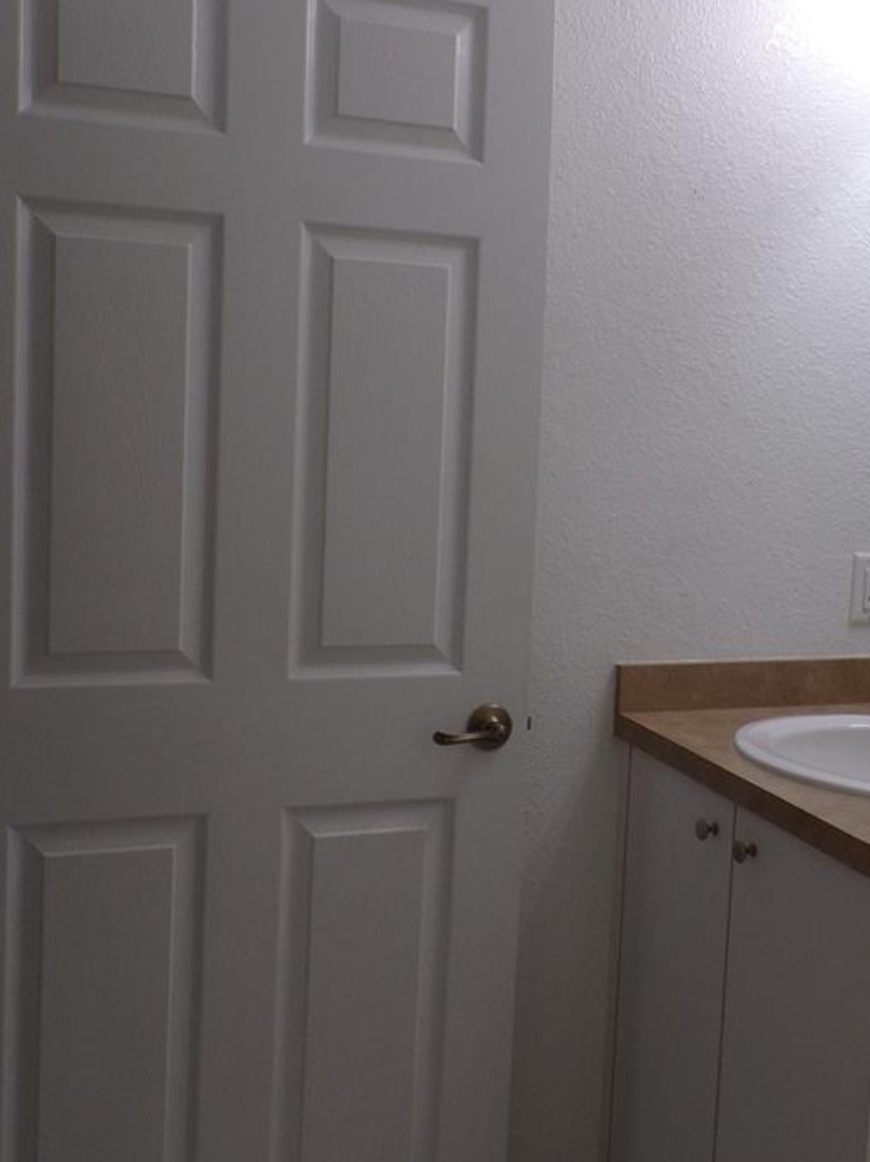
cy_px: 513
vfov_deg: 44.7
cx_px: 547
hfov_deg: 34.1
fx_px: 1408
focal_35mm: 42
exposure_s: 1/34
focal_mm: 4.3
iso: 97
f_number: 4.3
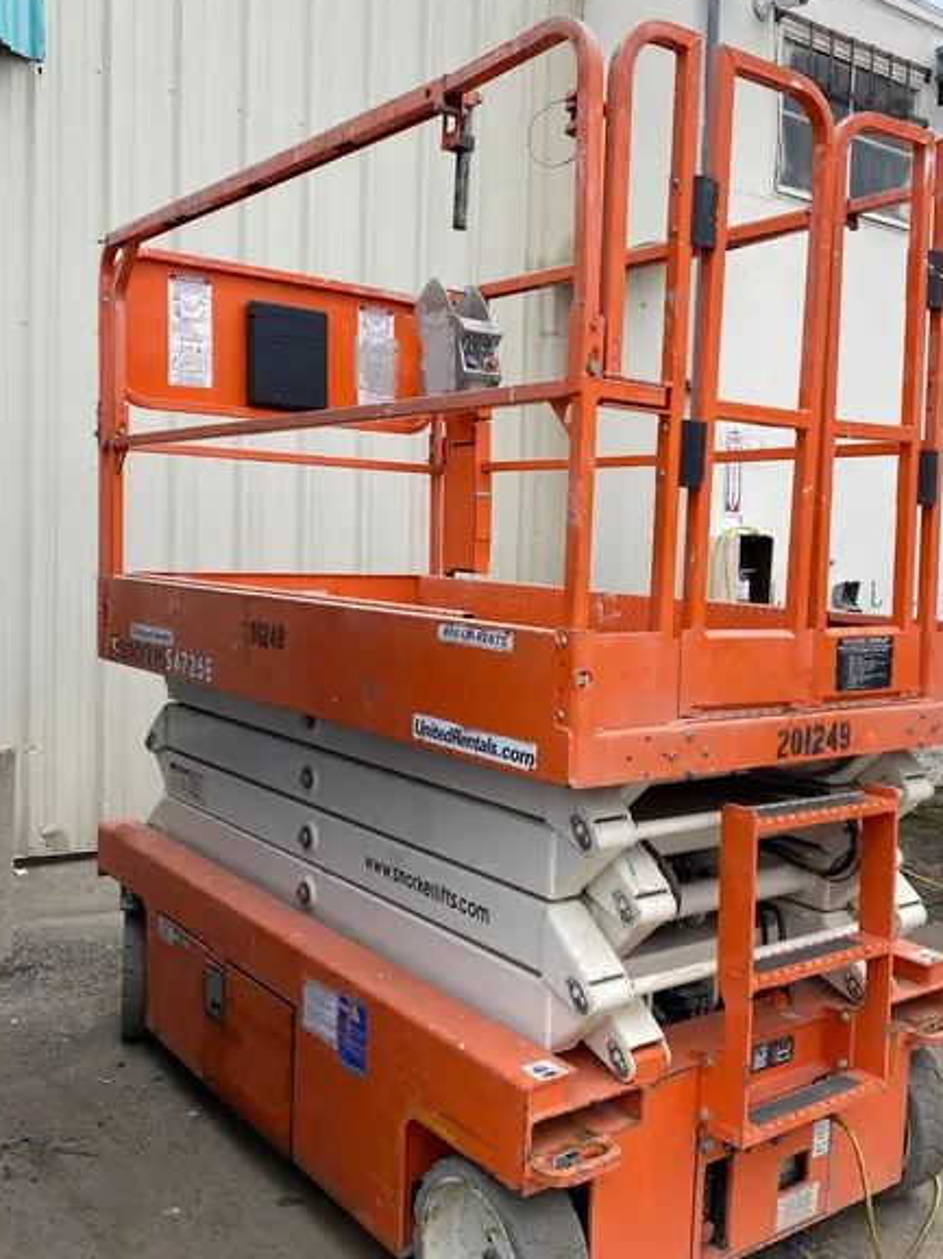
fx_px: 1200
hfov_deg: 42.7
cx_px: 575
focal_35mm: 33
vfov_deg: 55.4
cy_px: 646
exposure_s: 1/441
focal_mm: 4.25
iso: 32
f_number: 1.8
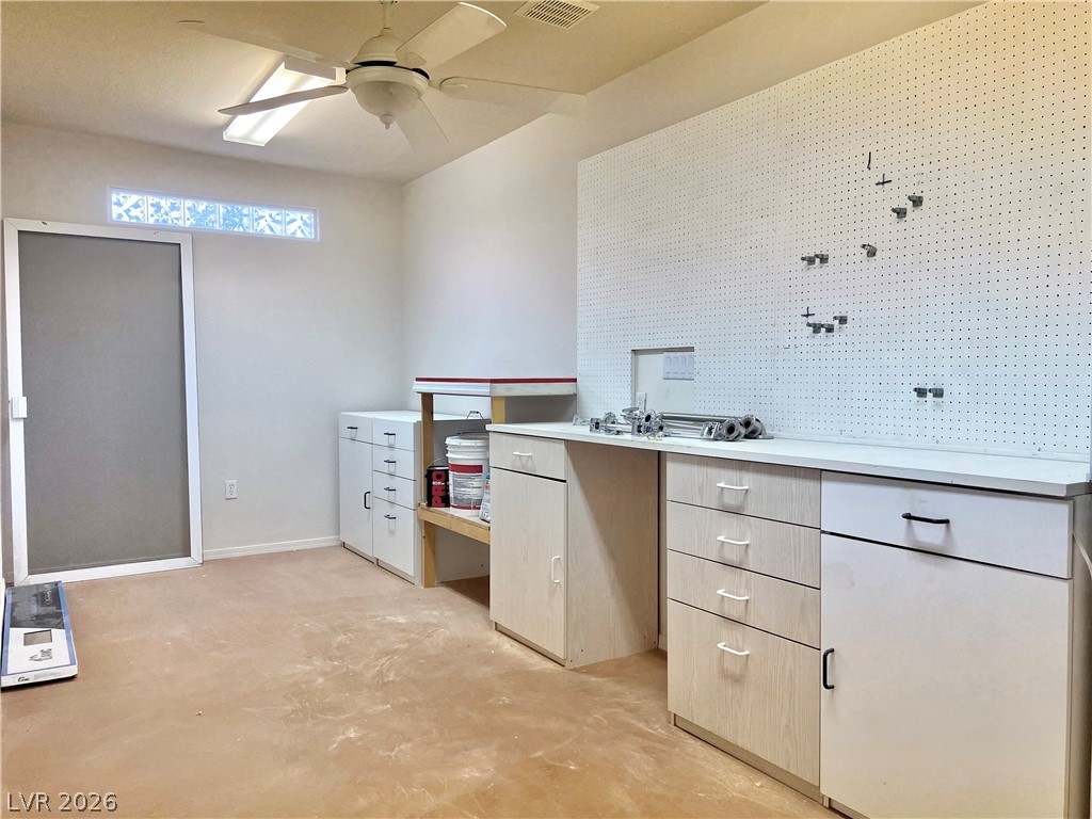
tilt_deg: -3.8
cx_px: 546
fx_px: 820
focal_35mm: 26
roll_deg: -0.1
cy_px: 410
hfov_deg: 67.3
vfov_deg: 53.1
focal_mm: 5.7
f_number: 1.5
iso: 64
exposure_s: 1/60
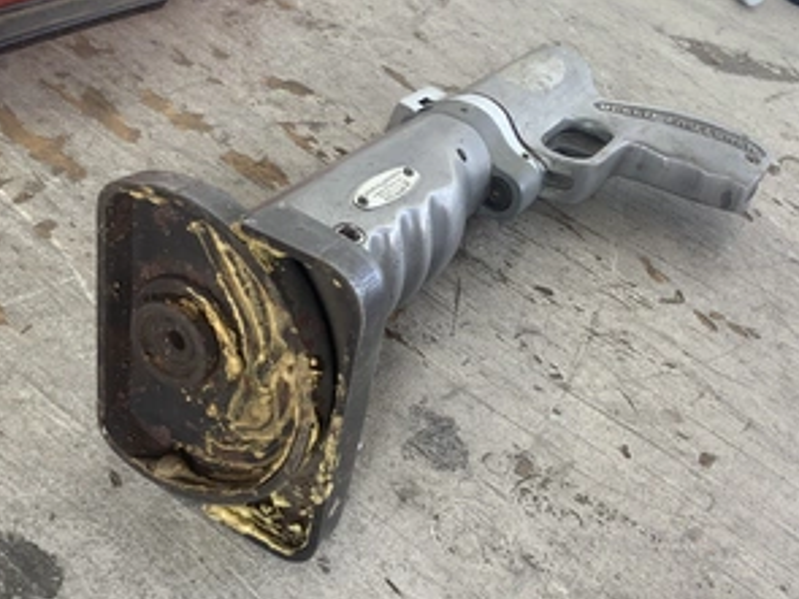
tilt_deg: -40.7
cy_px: 295
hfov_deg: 44.7
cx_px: 347
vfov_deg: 34.3
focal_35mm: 42
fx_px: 969
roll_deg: -11.5
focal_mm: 3.3
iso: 40
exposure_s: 1/120
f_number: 2.4
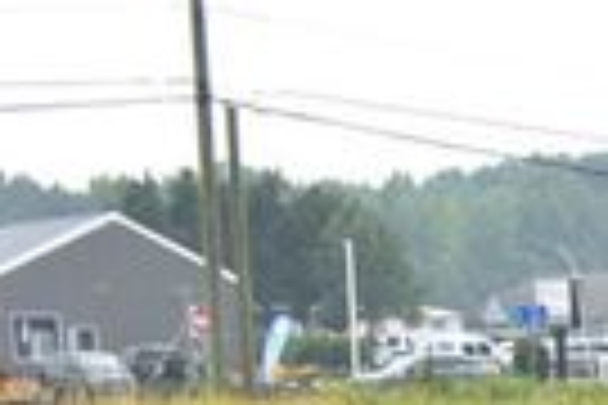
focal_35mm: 149
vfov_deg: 8.5
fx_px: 2523
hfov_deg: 11.5
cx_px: 1423
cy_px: 904
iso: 400
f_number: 11
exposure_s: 1/400
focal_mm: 21
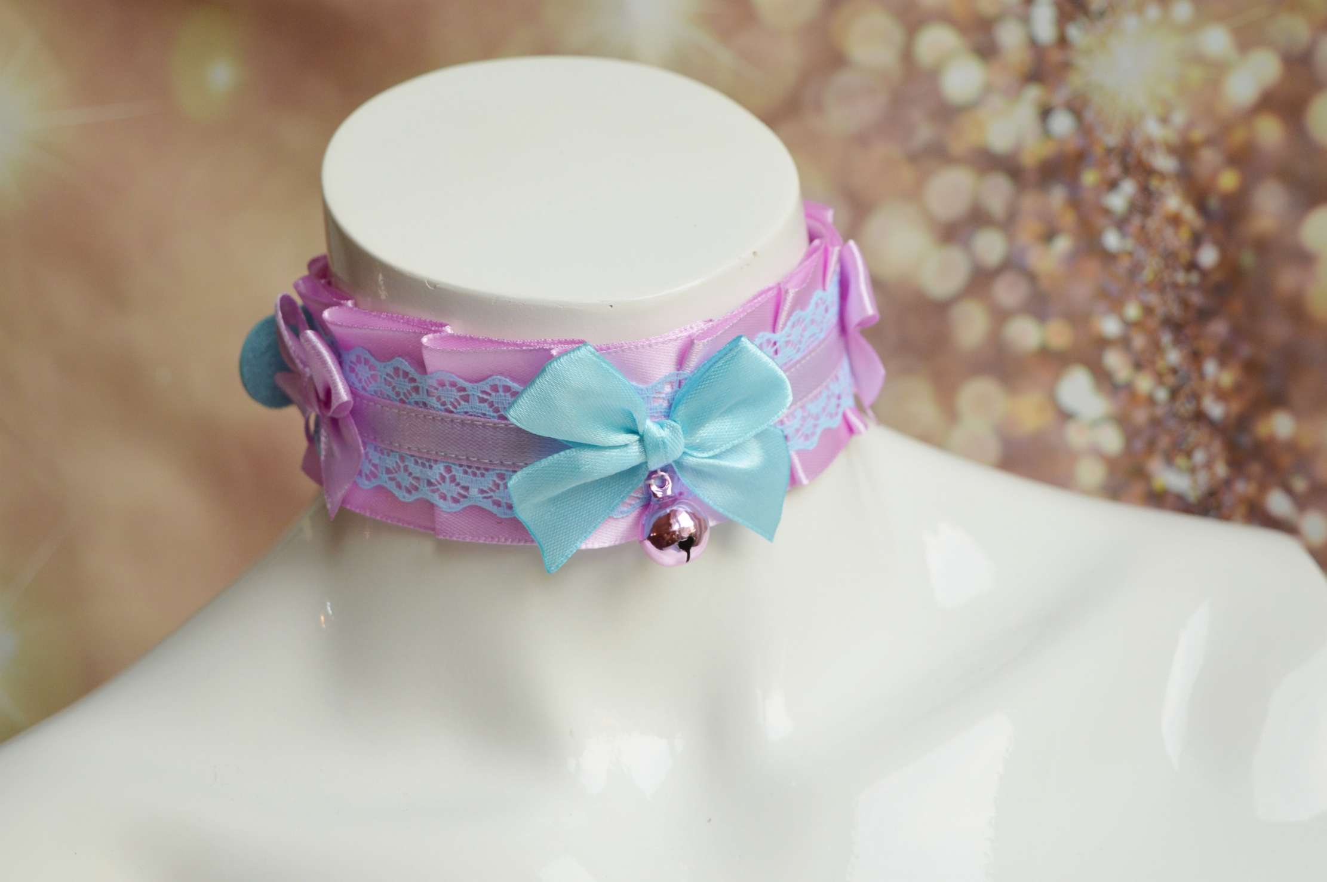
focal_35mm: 68
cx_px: 664
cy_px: 441
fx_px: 2486
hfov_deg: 29.9
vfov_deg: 20.1
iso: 400
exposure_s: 1/160
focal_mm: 45
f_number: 6.3
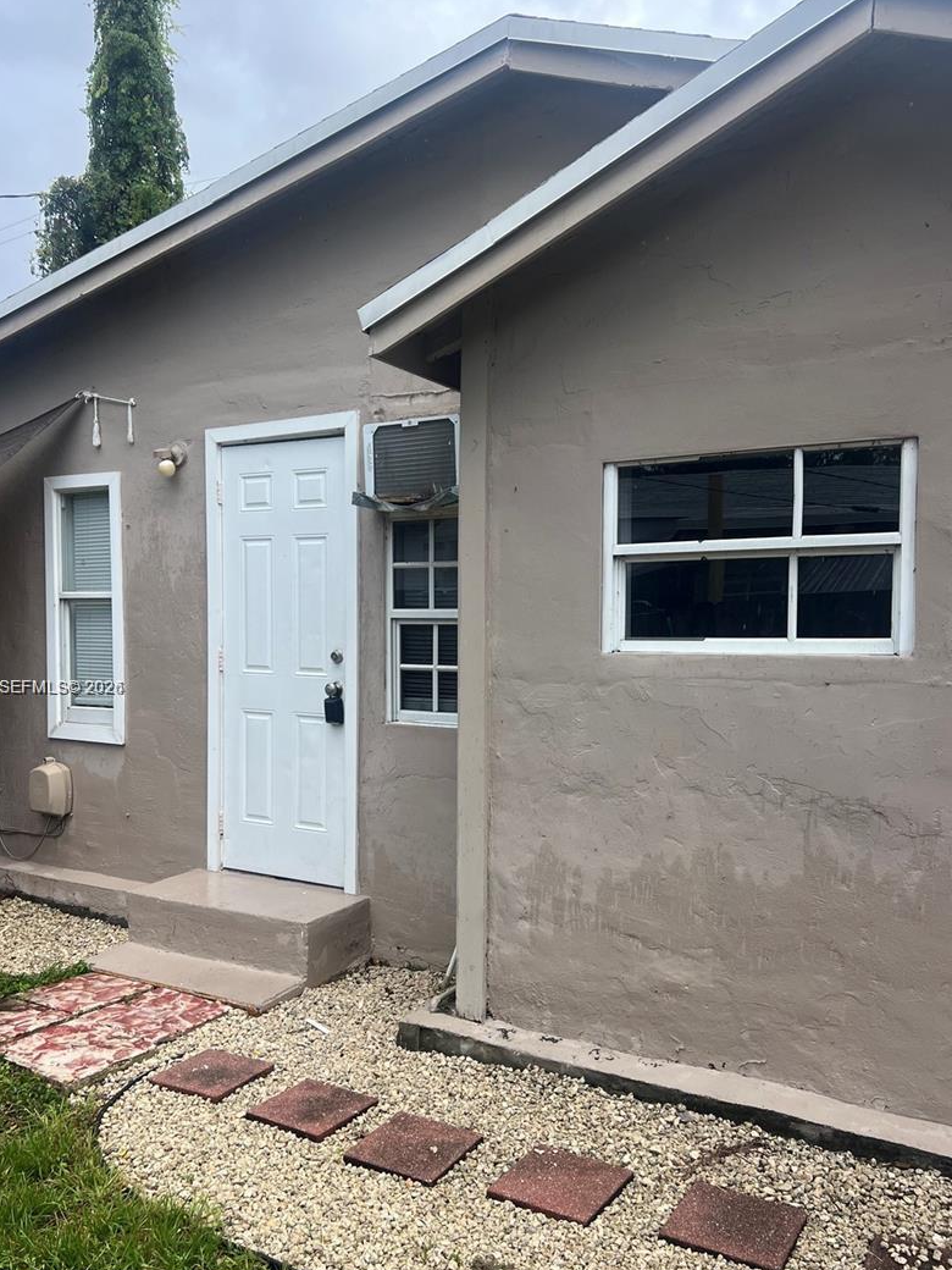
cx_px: 447
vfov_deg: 59.9
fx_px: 1100
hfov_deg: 46.8
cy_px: 689
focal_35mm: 30
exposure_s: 1/1159
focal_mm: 5.7
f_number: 1.5
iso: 50
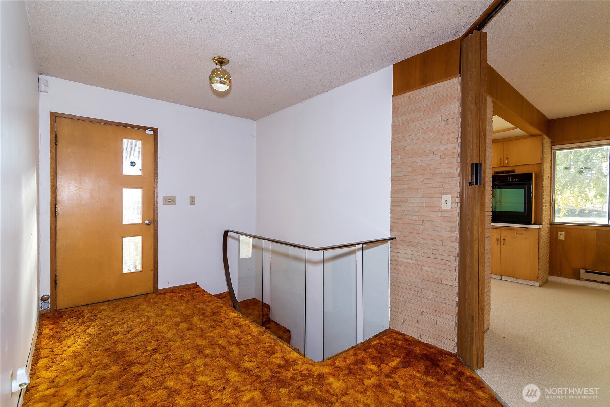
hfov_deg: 93.3
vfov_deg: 70.5
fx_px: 288
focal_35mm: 17
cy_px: 204
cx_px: 305
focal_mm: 17
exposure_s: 1/60
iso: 200
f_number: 5
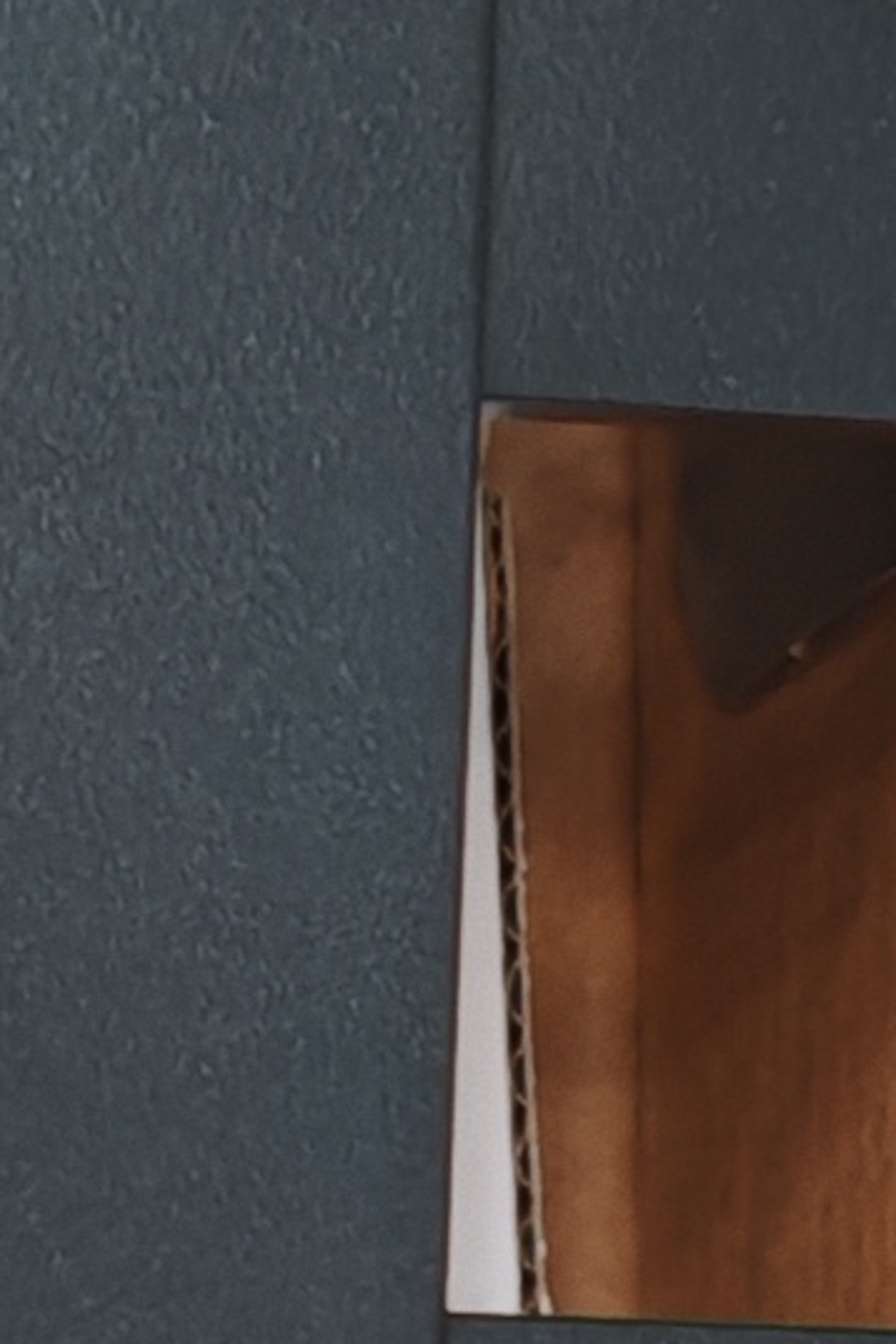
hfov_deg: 6.4
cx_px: -273
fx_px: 7989
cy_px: 1757
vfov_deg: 9.4
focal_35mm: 214
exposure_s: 1/33
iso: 800
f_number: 1.9
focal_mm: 6.67
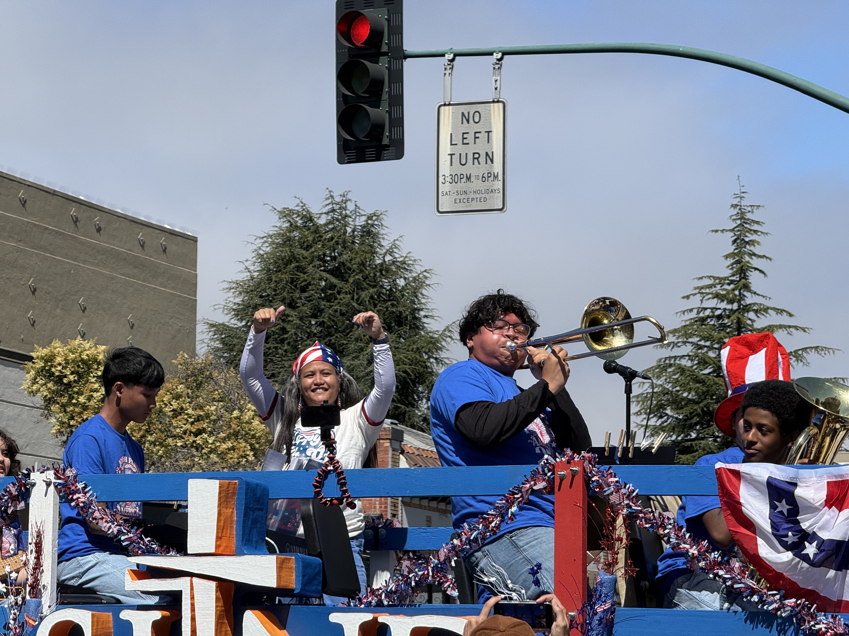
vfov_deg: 12.3
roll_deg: -0.7
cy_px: 318
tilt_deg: +8.4
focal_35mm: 120
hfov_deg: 16.4
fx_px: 2943
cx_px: 424
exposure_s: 1/2439
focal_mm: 15.66
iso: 64
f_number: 2.8
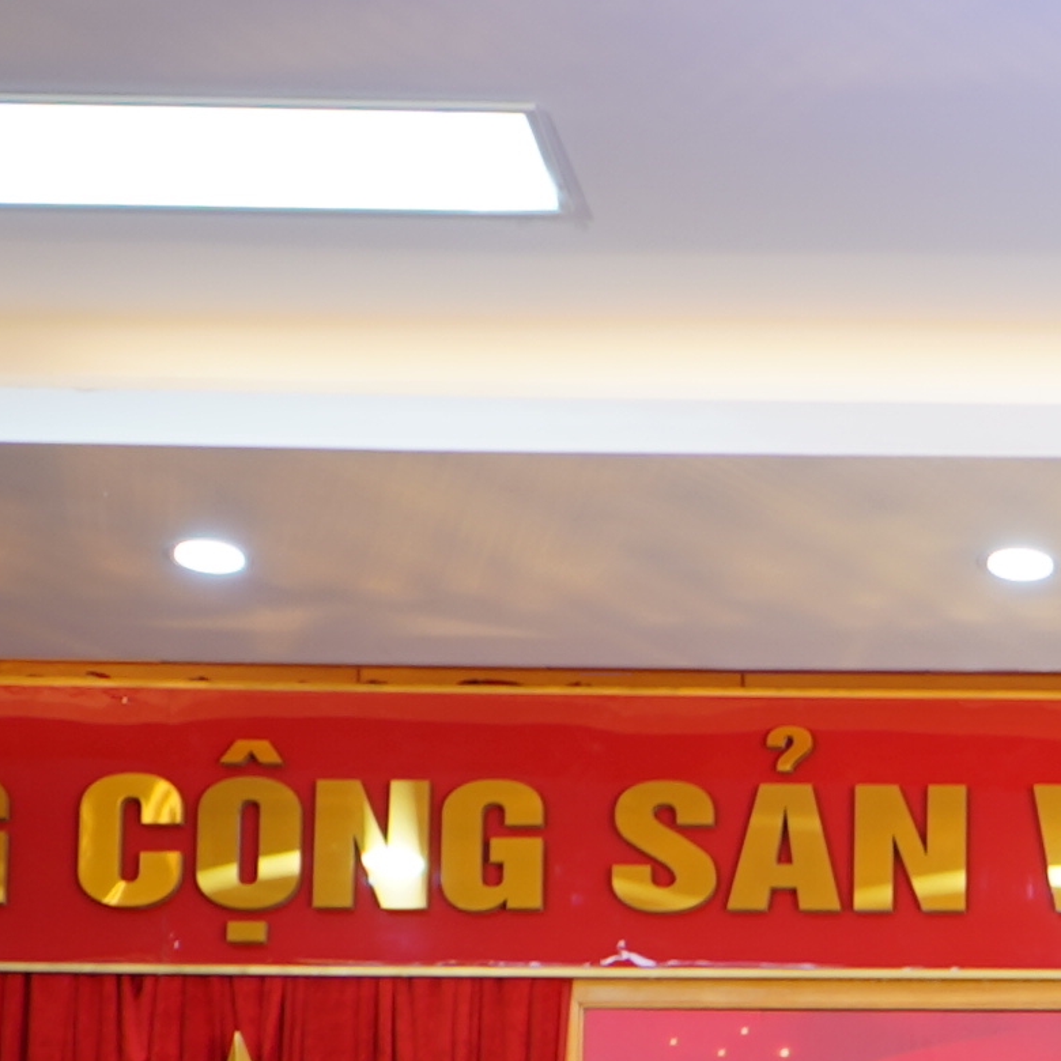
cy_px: 1762
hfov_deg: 12.3
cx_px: 1759
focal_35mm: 133
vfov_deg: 12.3
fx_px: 4612
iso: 100
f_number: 4
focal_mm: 21
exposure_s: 1/40
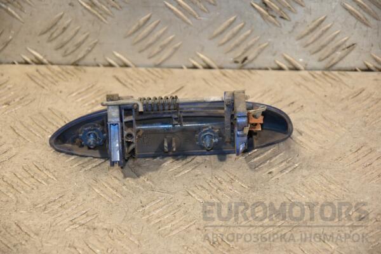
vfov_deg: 8.7
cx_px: 190
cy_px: 127
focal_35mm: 158
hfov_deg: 13.0
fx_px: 1667
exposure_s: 1/160
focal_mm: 105
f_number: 5.6
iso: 800
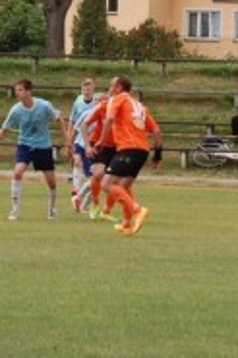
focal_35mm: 446
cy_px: 66
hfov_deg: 3.1
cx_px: 10
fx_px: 4431
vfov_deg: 4.6
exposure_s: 1/400
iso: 400
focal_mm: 110
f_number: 5
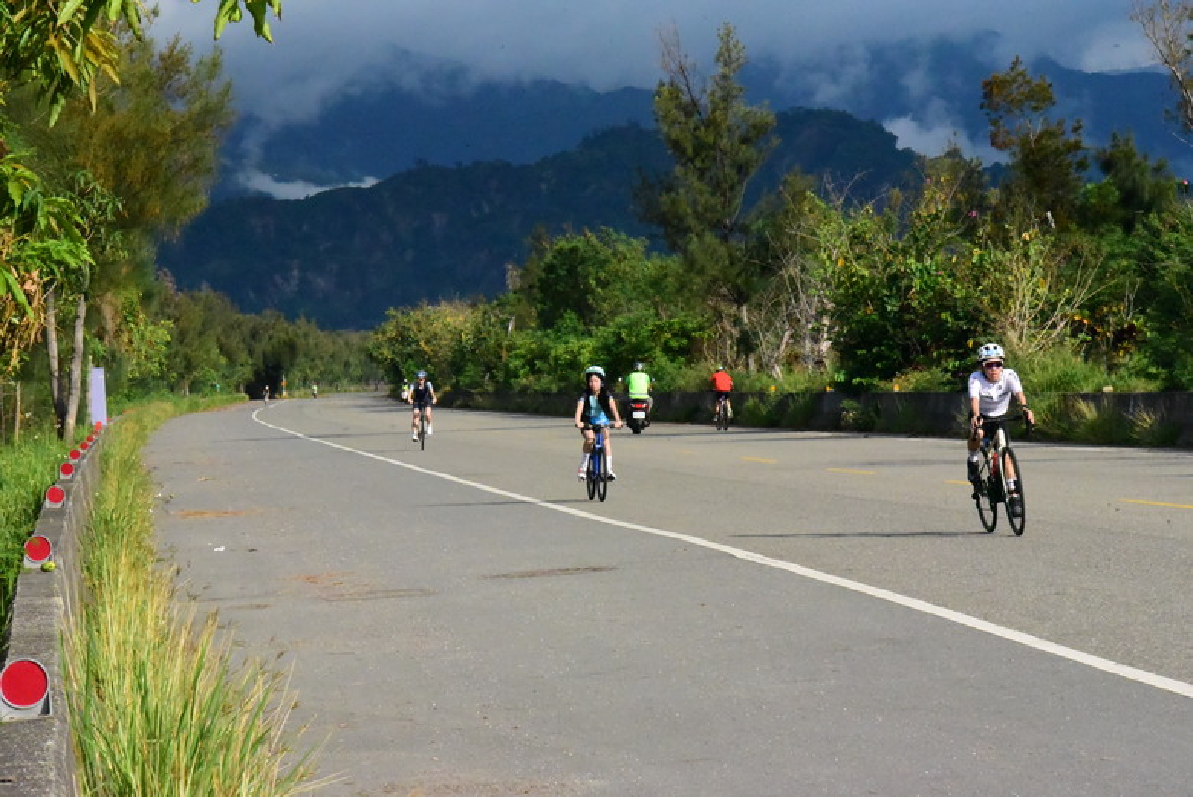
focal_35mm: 155
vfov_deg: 8.9
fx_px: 5139
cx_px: 596
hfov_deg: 13.2
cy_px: 398
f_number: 29
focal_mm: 155
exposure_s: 1/4000
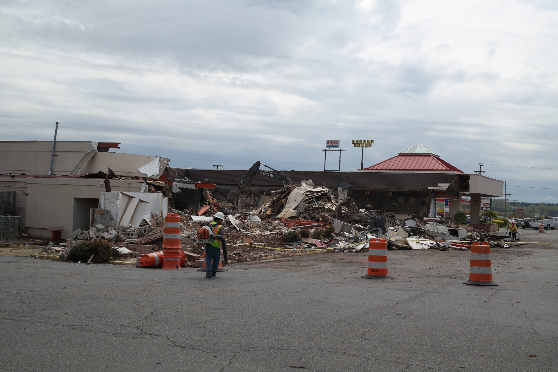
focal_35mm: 40
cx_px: 279
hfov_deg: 48.5
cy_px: 186
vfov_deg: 33.4
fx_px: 620
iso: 100
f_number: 7.1
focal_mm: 26
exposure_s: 1/400
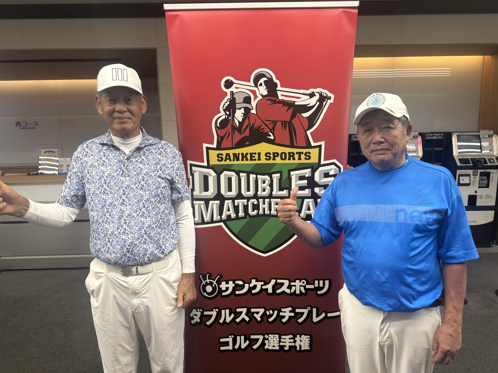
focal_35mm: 24
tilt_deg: -8.4
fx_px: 345
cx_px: 249
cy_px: 186
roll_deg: +1.3
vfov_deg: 56.8
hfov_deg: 71.6
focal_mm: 6.76
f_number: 1.78
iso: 125
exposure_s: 1/120
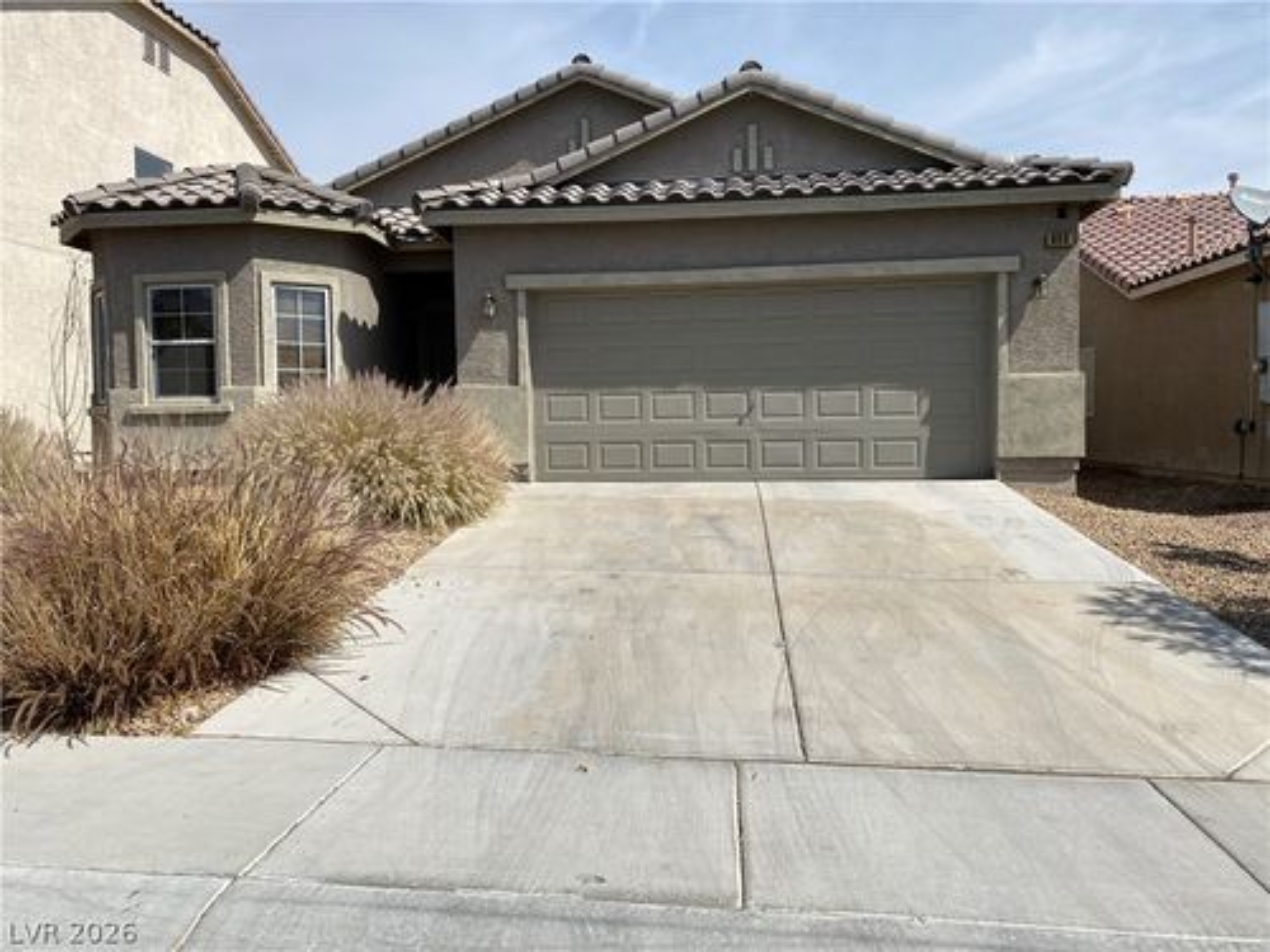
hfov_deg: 67.3
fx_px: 954
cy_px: 476
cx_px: 635
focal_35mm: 26
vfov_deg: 53.1
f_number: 1.8
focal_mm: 4.25
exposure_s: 1/5263
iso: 32
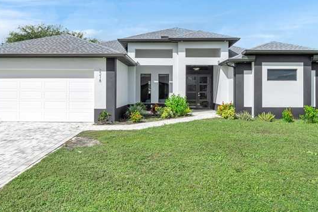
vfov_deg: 36.8
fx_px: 318
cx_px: 165
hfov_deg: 53.1
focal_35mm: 36
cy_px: 92
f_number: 4.5
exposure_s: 1/1250
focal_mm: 16
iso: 100
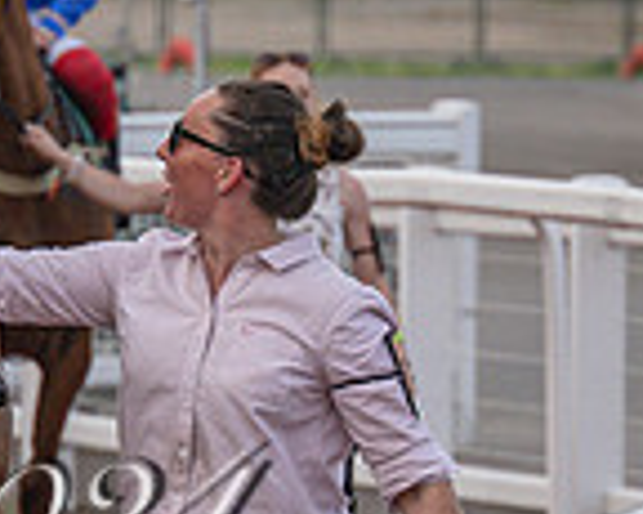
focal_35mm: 747
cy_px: 147
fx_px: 14206
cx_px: 279
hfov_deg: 2.6
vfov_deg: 2.1
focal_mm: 130
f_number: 4
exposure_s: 1/1600
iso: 400
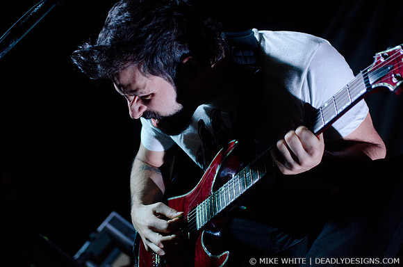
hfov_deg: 33.5
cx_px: 202
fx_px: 670
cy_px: 134
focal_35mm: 60
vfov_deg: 22.5
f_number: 2.8
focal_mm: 40
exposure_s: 1/125
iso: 3200
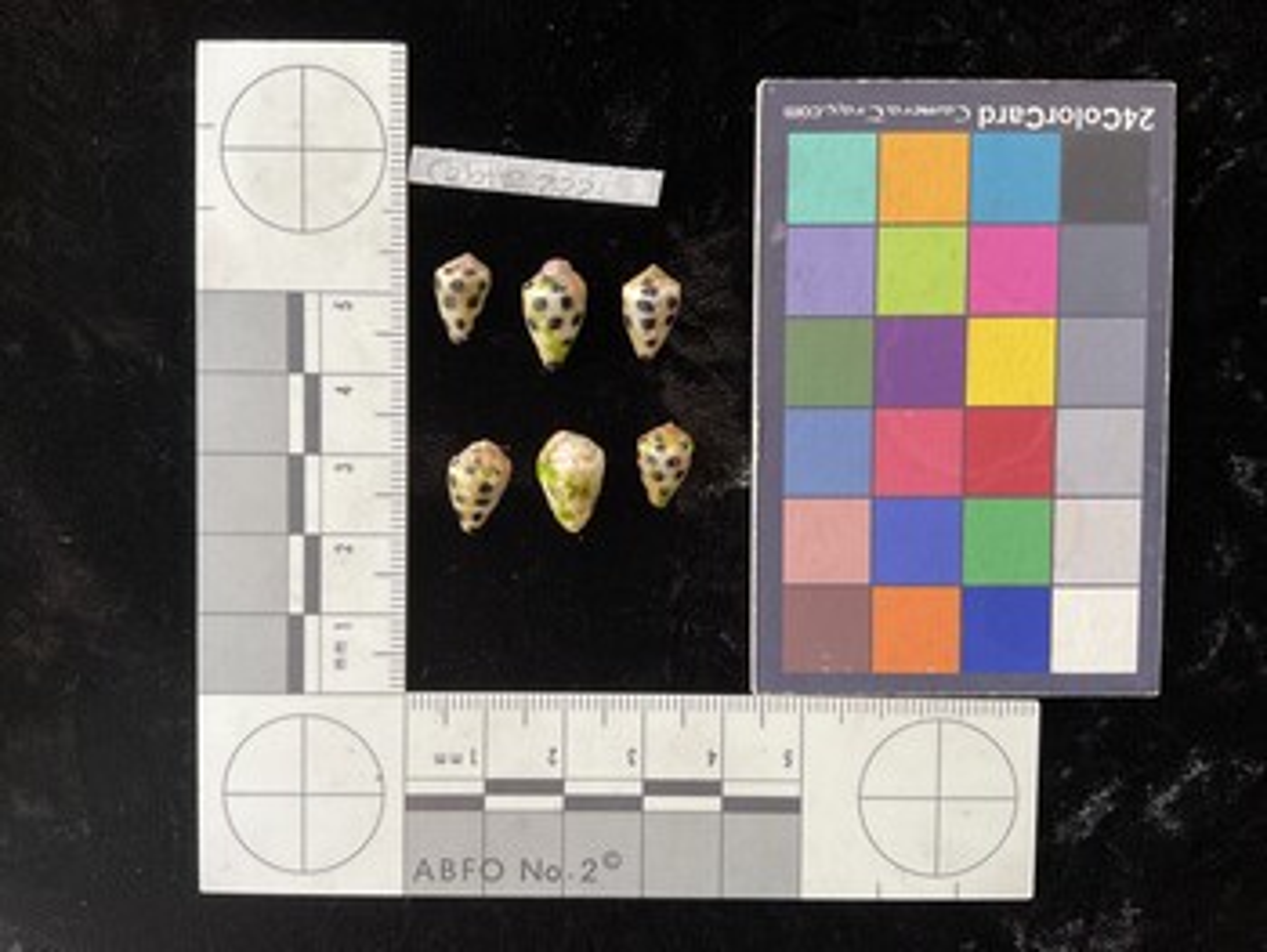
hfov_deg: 61.6
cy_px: 476
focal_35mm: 29
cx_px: 634
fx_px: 1062
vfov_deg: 48.3
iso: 64
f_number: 1.8
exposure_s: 1/120
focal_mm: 3
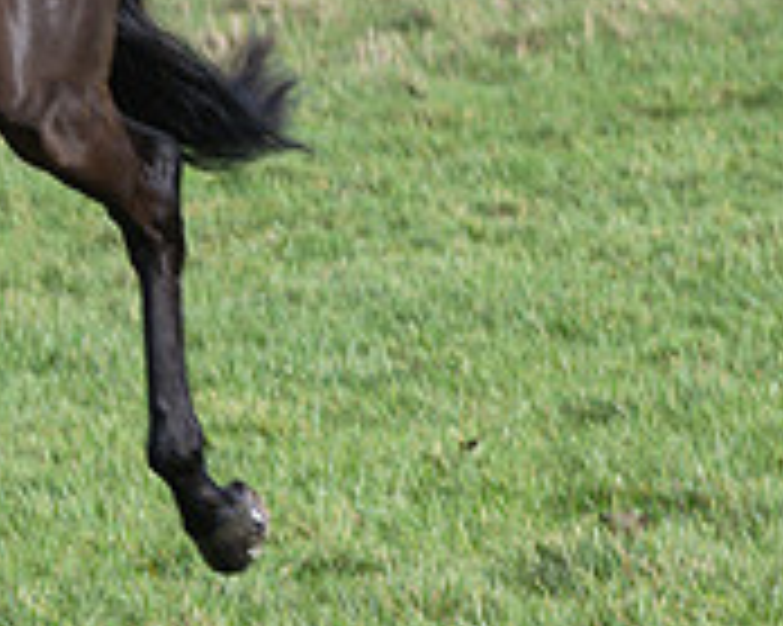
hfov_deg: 4.6
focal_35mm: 419
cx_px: 55
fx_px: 9704
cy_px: 96
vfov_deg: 3.7
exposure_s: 1/800
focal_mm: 97
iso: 400
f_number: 5
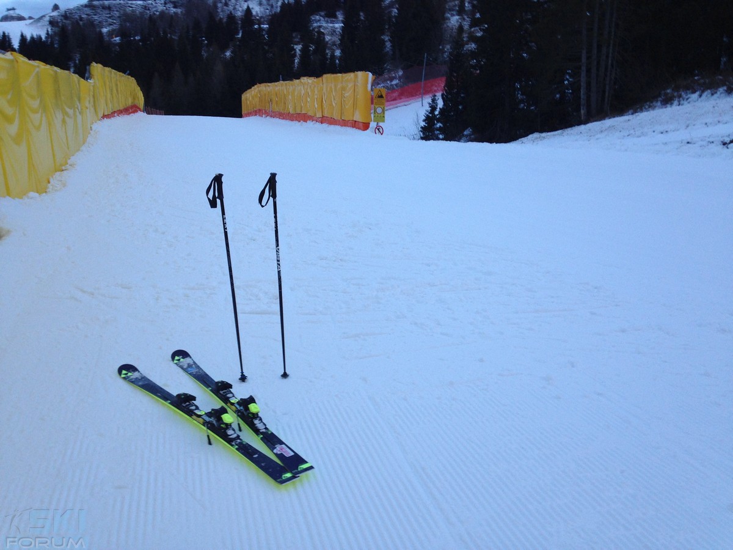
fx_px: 699
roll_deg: +2.0
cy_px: 275
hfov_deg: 55.4
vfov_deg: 42.9
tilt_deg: -6.6
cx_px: 366
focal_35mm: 33
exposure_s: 1/120
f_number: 2.4
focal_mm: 4.12
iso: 80
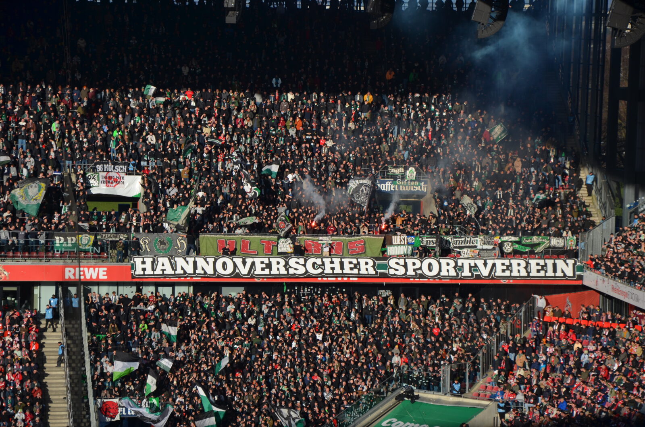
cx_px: 322
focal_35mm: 158
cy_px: 214
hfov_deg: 13.1
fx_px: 2816
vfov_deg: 8.7
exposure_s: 1/800
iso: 200
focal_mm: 105
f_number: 7.1
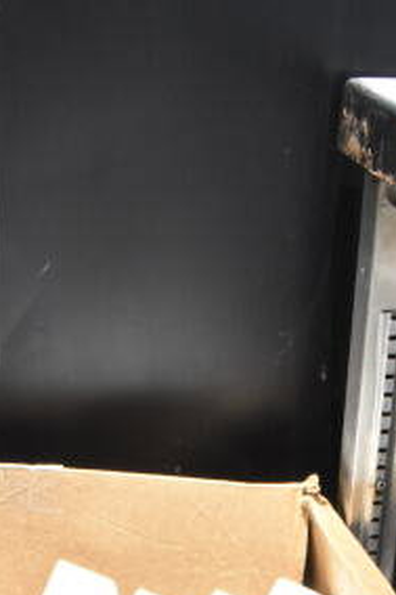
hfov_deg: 15.7
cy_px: 890
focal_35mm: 87
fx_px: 1437
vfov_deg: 20.2
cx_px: 163
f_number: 13
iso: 1600
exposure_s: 1/640
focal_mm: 18
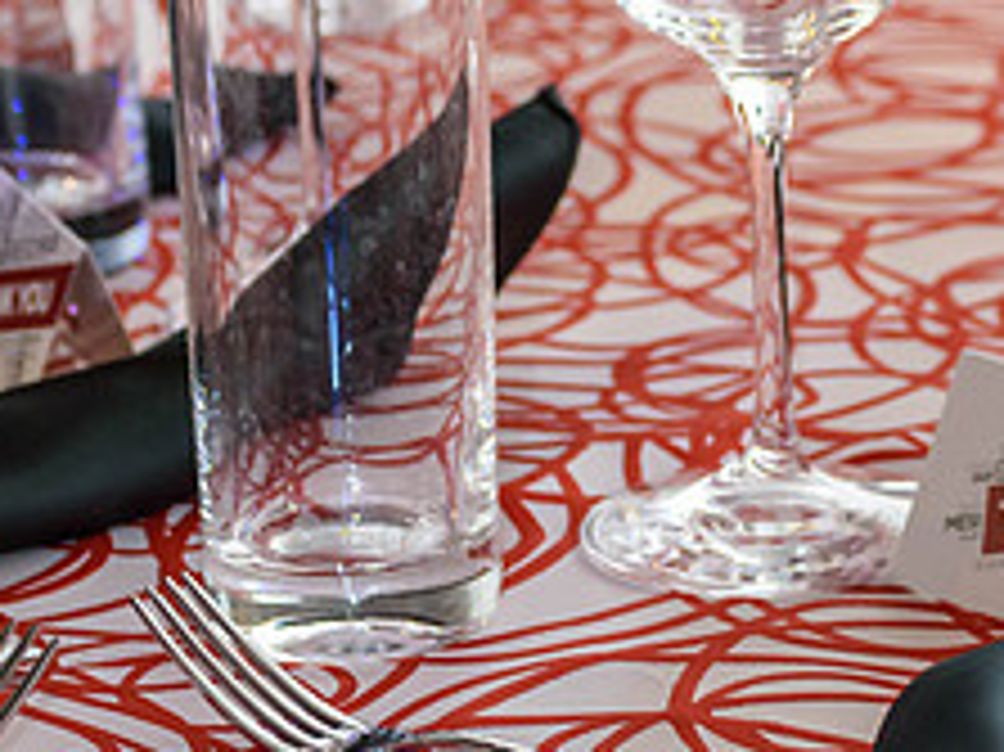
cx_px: 482
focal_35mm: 282
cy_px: 727
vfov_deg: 5.3
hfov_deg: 7.0
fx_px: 8175
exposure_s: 1/160
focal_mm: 75
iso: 800
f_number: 4.8
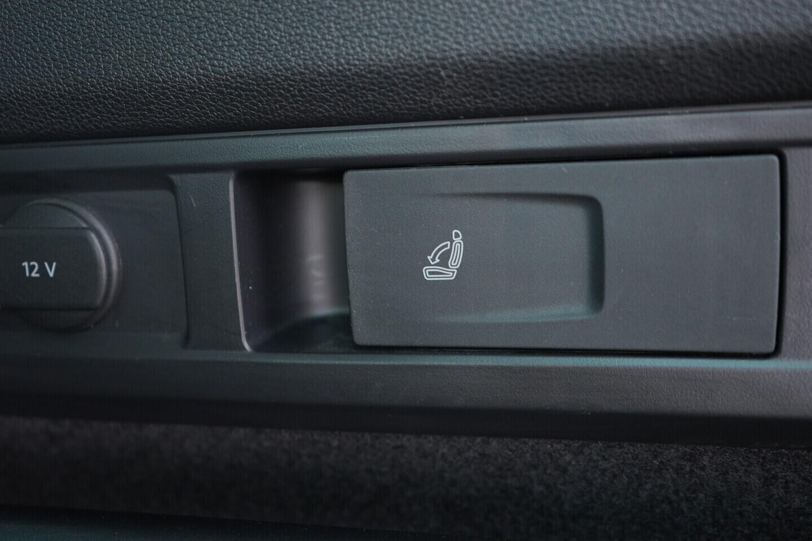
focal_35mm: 36
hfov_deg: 53.1
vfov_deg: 36.9
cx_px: 406
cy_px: 270
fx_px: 812
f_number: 2.8
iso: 1250
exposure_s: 1/40
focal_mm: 24
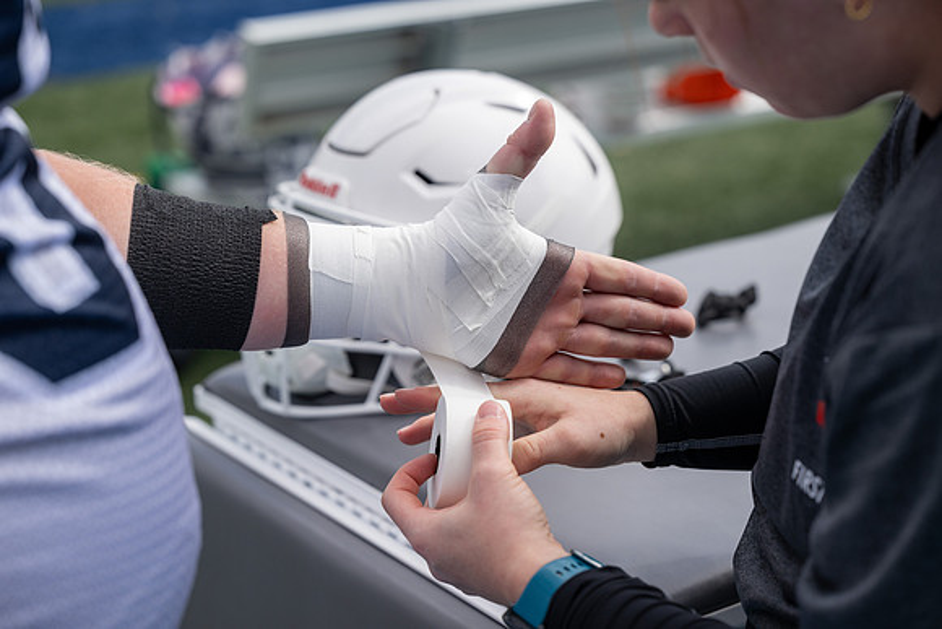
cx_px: 471
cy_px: 314
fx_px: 1858
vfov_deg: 19.2
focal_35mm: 71
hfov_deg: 28.4
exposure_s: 1/1600
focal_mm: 71
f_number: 4
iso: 250
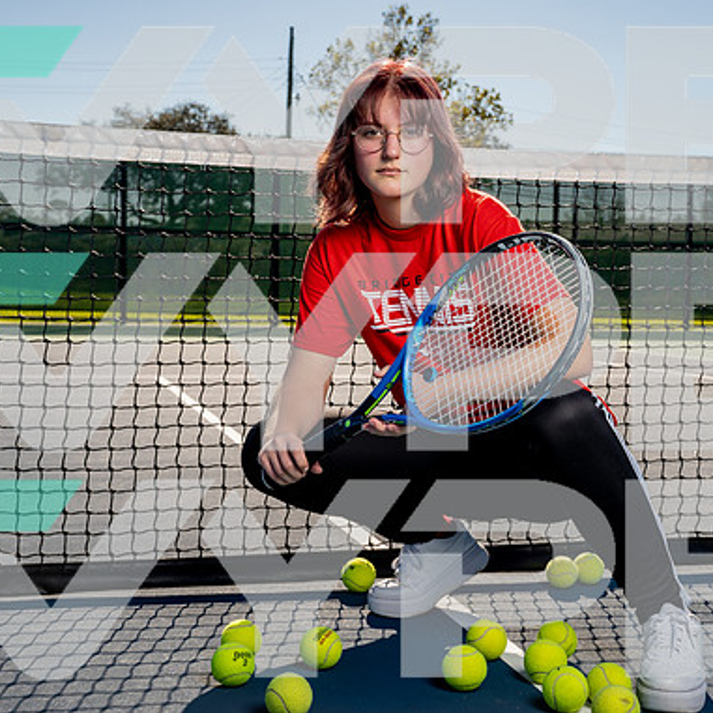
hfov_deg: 30.5
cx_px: 385
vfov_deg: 30.6
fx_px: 1305
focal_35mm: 56
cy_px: 343
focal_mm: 42
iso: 100
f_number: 8
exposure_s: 1/250
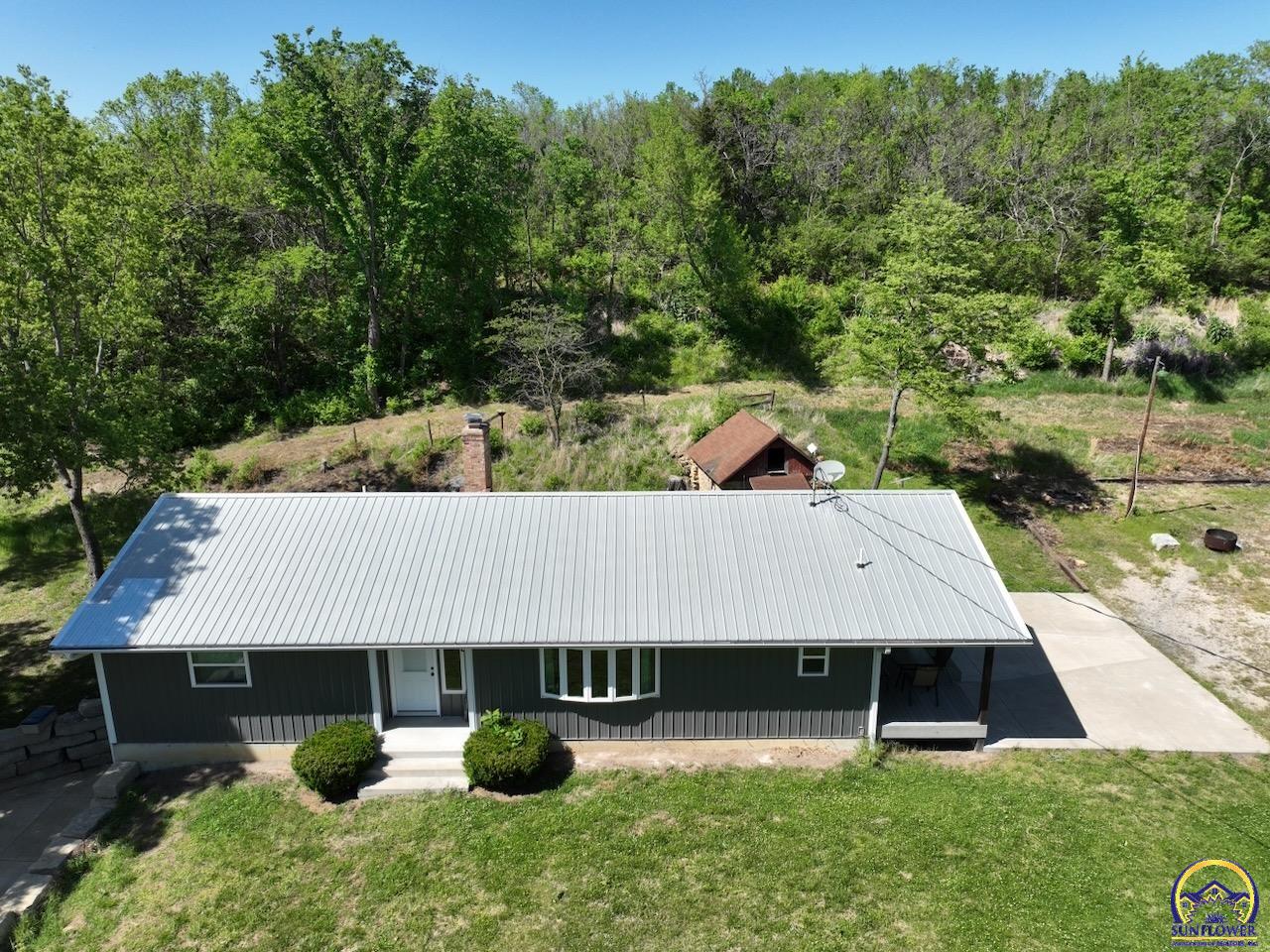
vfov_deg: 56.8
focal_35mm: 24
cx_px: 635
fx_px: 881
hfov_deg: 71.6
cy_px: 476
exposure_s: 1/1600
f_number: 2.8
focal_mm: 12.29
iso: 100
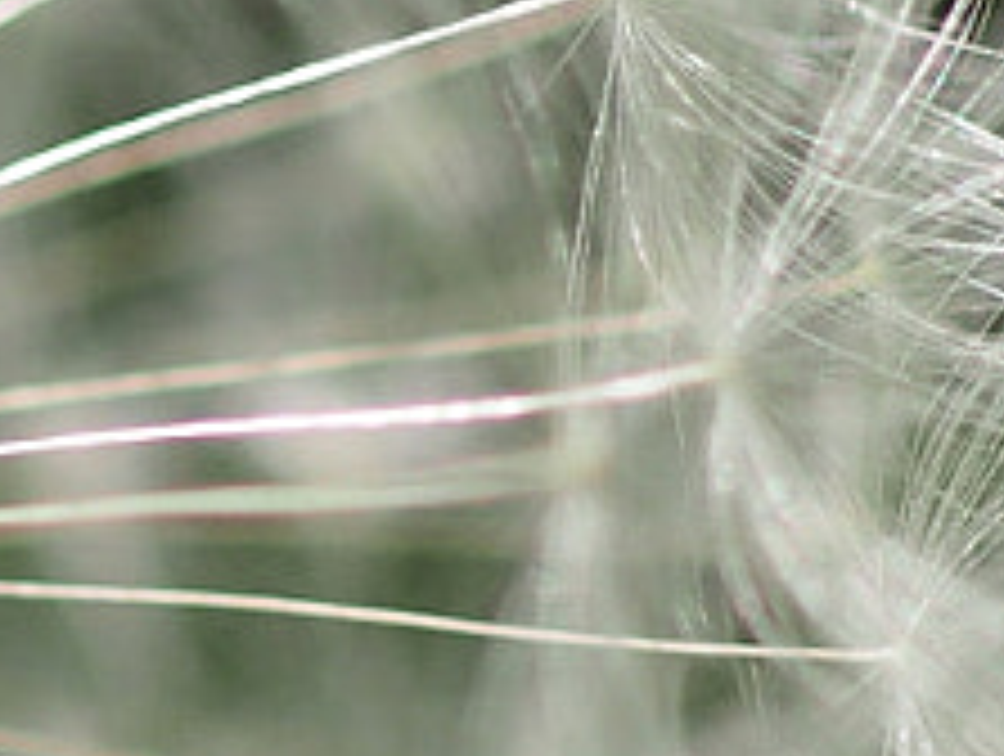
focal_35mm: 716
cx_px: -981
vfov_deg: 2.1
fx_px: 20800
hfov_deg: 2.8
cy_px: 742
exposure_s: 1/1600
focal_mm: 50
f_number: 3.2
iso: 200
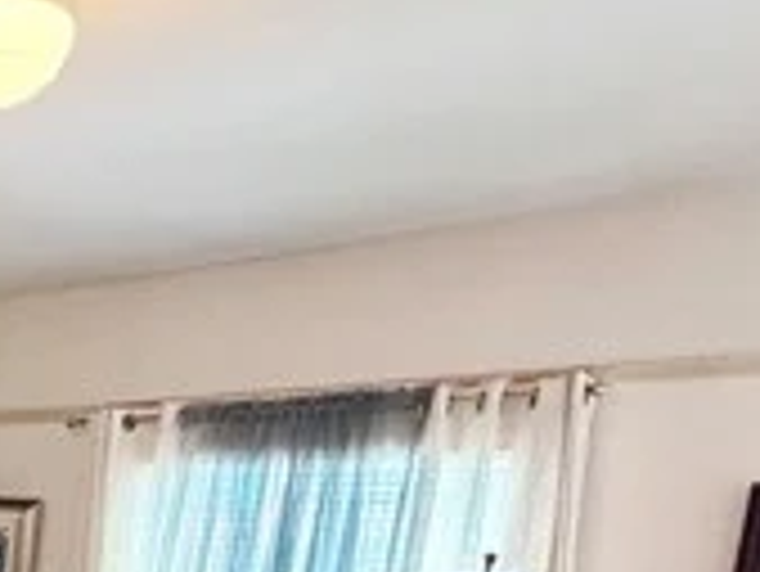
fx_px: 1164
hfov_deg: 29.6
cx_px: -207
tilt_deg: -12.4
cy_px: 806
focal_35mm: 53
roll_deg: -3.2
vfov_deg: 23.3
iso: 500
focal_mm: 2.22
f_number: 2.2
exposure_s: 1/60
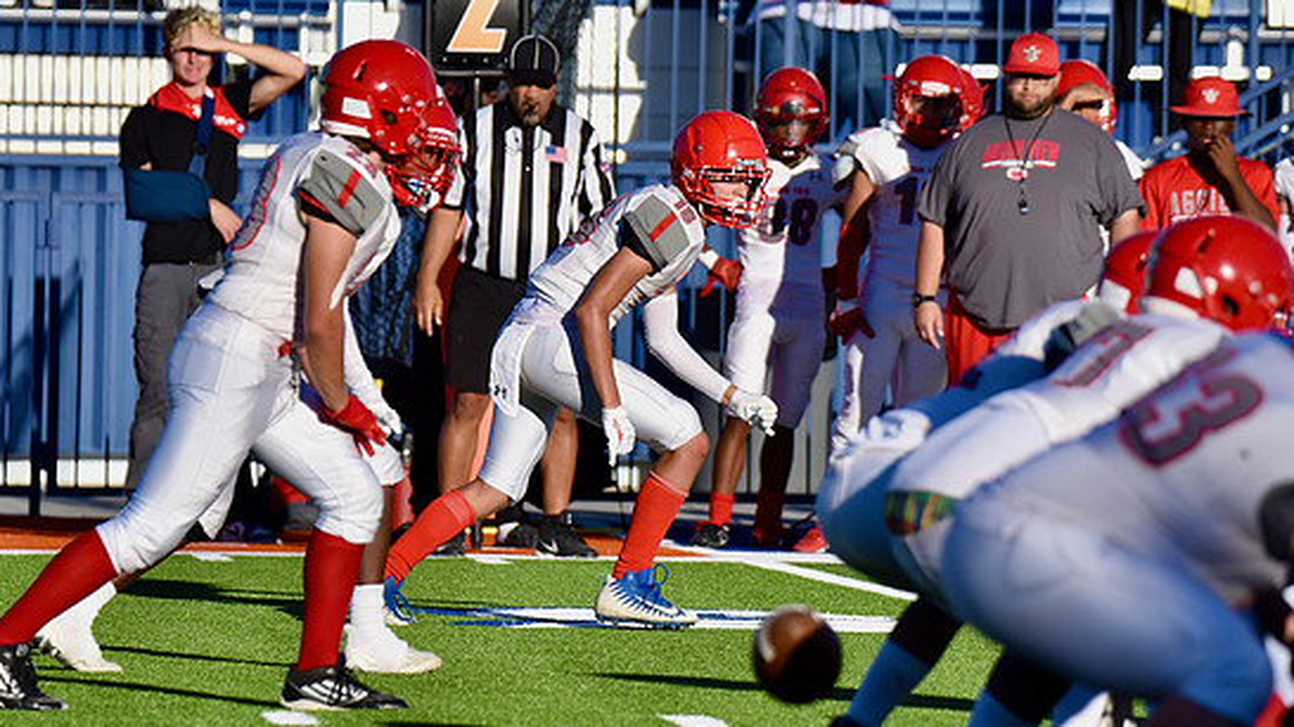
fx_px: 12214
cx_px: 647
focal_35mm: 356
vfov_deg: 3.4
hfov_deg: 6.1
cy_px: 309
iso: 500
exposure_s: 1/4000
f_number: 5.6
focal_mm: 320
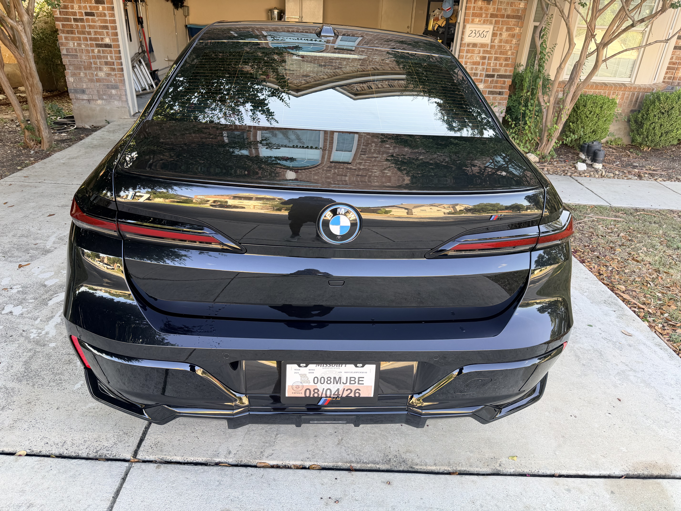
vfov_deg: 56.8
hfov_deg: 71.6
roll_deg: -0.3
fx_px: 472
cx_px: 340
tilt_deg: -26.7
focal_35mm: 24
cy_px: 256
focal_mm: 6.76
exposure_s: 1/170
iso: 80
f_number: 1.78
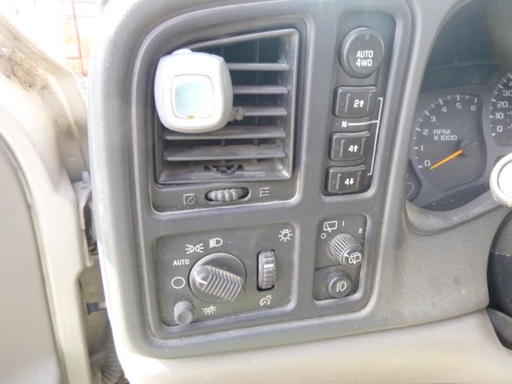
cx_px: 256
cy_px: 192
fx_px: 370
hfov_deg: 69.4
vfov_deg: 54.9
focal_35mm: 25
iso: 400
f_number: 3.9
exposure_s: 1/60
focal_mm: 4.5
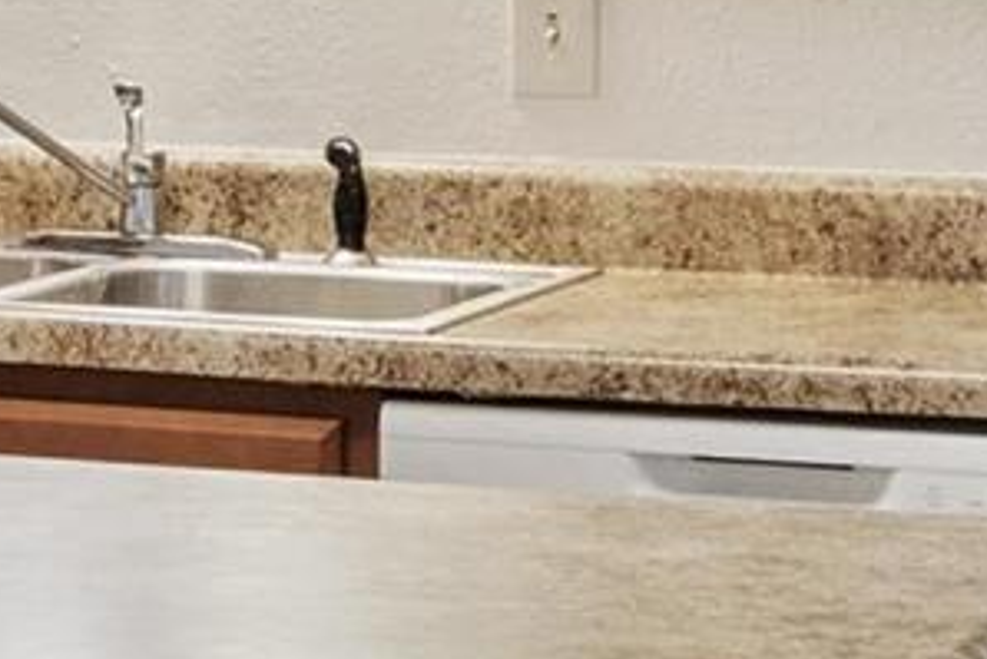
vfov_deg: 7.1
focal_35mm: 193
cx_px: -583
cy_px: -136
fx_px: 5294
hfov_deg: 10.2
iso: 400
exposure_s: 1/5
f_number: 6.3
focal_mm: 18
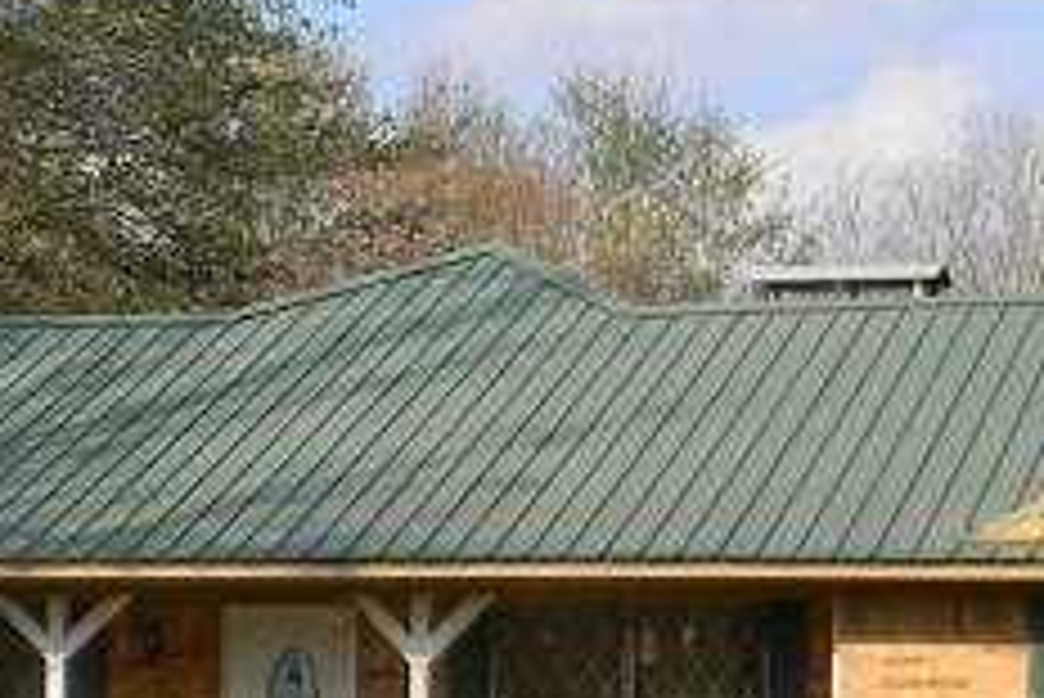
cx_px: 400
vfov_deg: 8.3
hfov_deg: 12.4
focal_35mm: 165
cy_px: 653
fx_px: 4788
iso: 80
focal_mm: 6.4
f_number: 3.7
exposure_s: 1/620
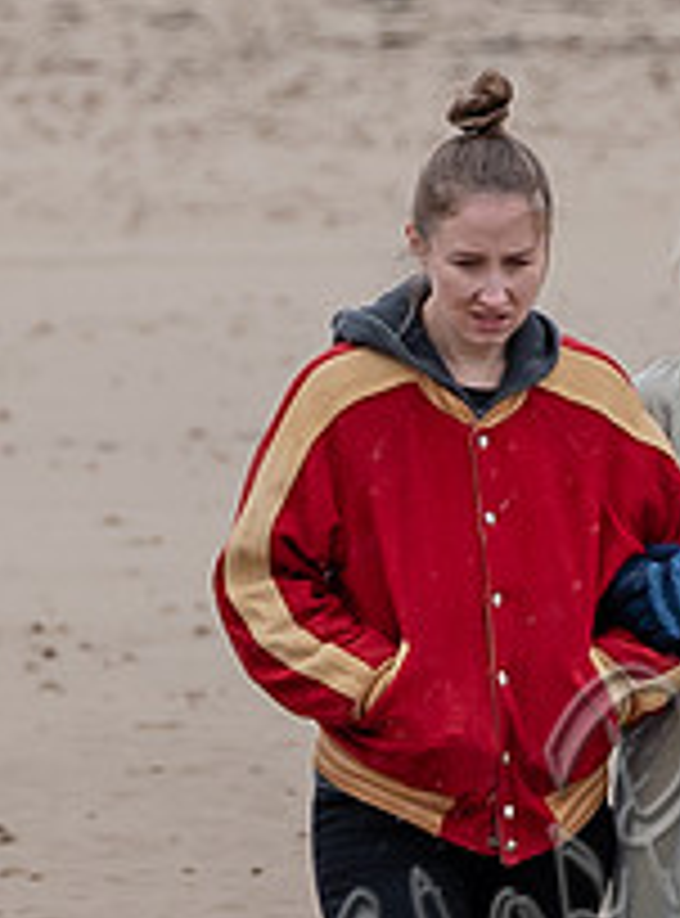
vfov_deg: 1.0
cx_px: 533
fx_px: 54203
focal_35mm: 2052
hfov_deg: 0.7
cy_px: 319
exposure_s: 1/640
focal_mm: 200
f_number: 6.3
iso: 400
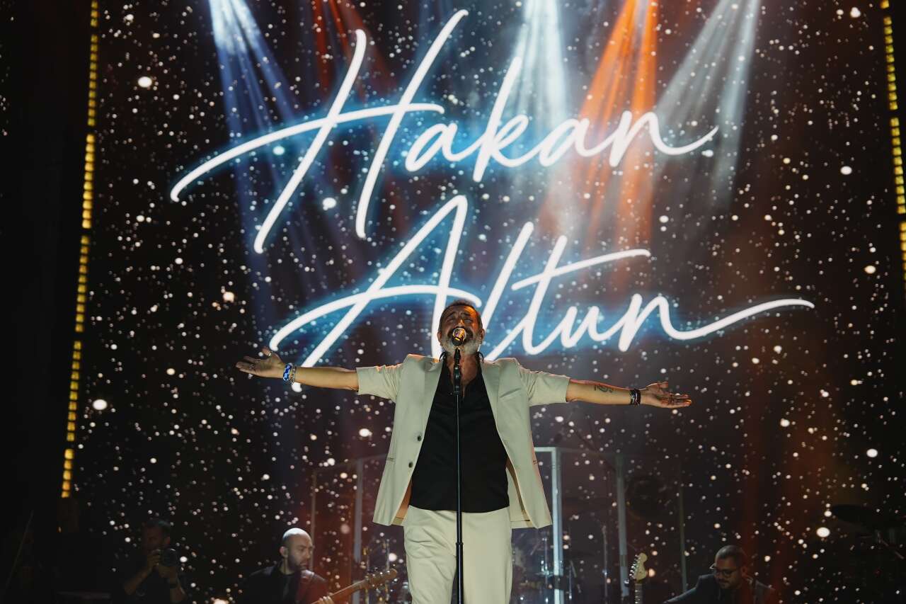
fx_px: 1761
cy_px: 302
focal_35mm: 70
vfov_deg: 19.5
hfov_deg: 28.8
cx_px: 453
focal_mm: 70
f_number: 2.8
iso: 500
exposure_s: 1/250
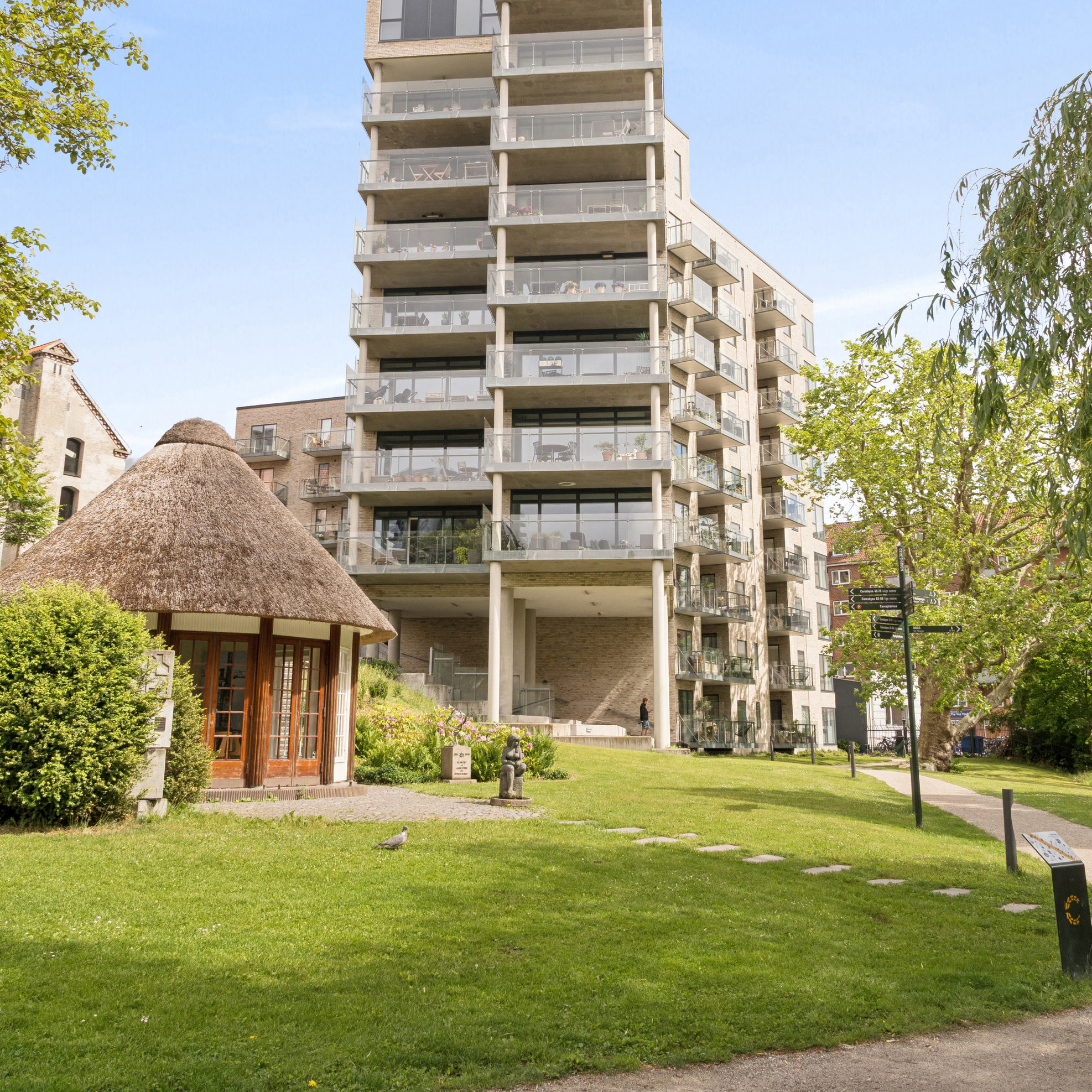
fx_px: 1106
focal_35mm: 31
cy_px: 414
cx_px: 549
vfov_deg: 52.0
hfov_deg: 52.5
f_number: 8
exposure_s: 1/400
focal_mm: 16
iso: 200
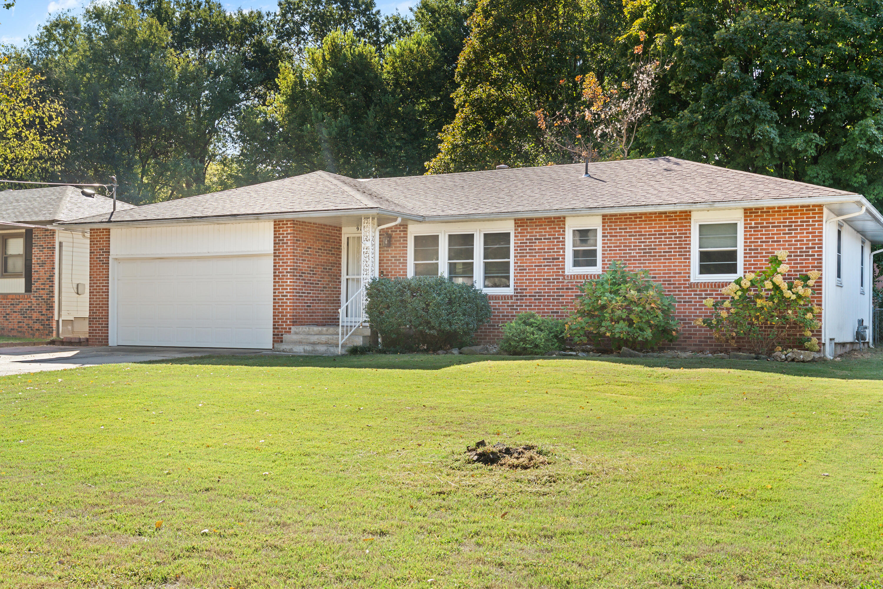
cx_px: 442
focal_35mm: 40
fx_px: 981
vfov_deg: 33.4
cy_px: 294
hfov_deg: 48.4
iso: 640
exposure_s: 1/30
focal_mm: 40
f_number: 8
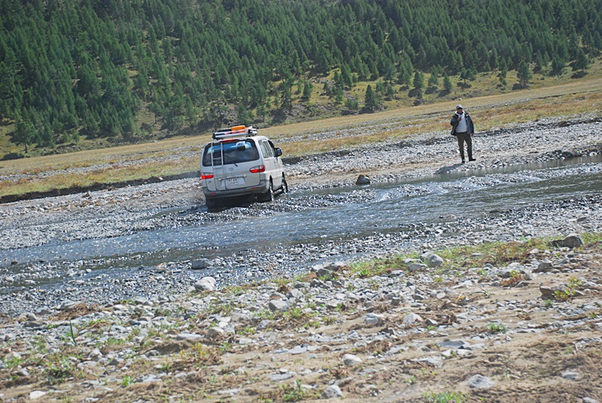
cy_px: 202
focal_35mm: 87
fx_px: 1457
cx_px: 301
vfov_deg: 15.8
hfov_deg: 23.3
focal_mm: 58
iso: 400
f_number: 5.6
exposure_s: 1/1600
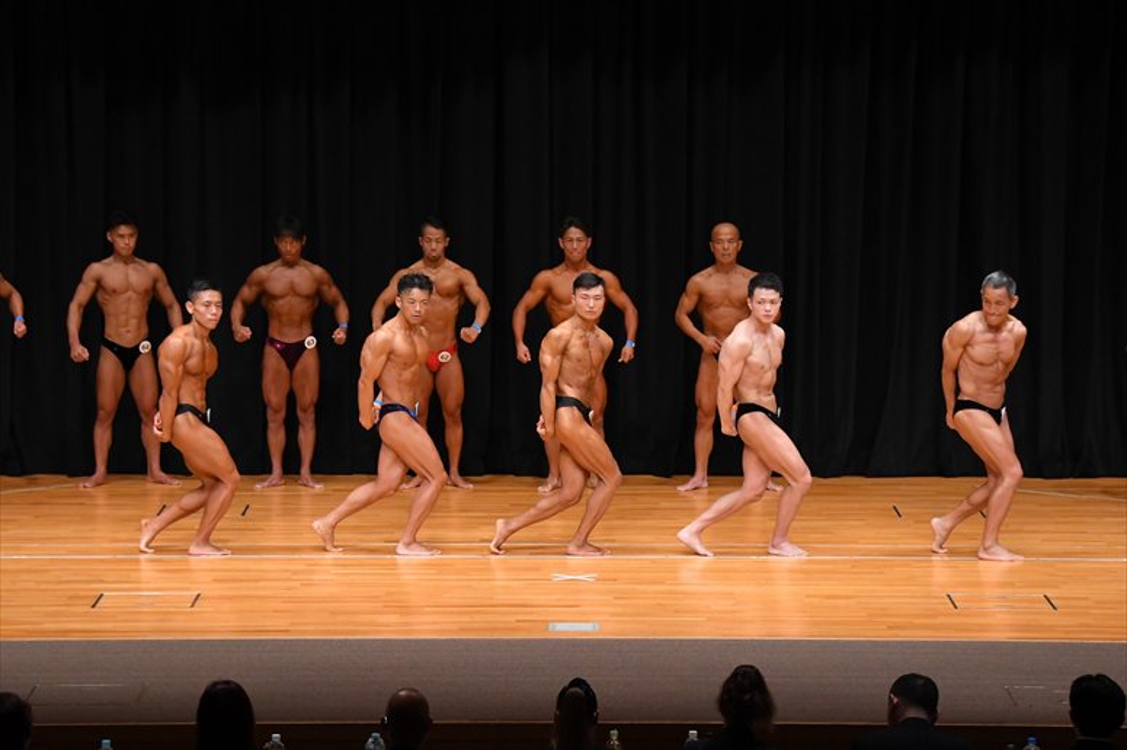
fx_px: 4224
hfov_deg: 15.2
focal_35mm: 135
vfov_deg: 10.2
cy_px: 375
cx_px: 564
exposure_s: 1/400
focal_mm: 90
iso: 3200
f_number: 5.6
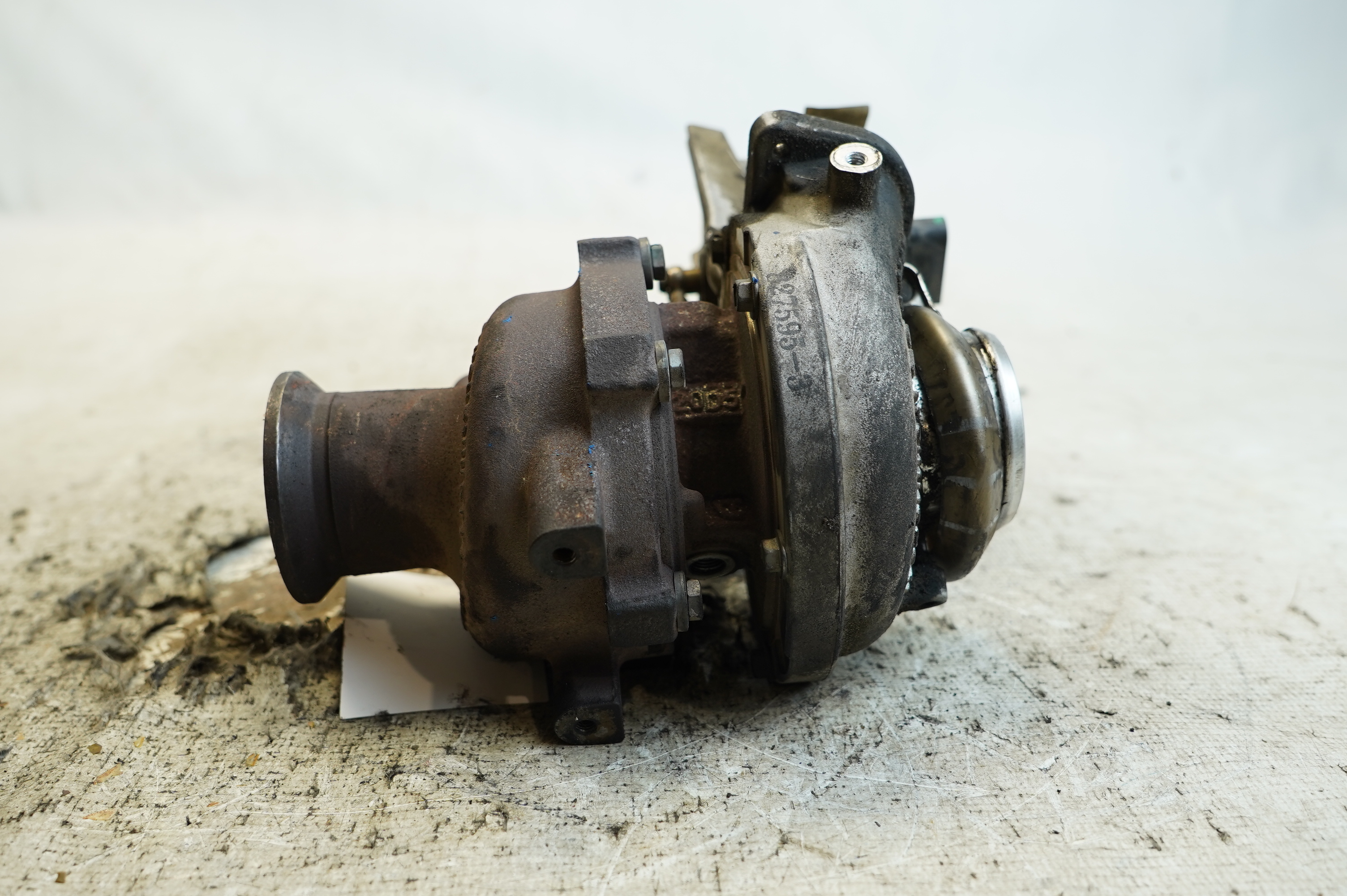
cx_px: 674
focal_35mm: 33
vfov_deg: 39.9
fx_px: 1234
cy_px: 448
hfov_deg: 57.3
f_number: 4
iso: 200
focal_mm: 22
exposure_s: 1/60
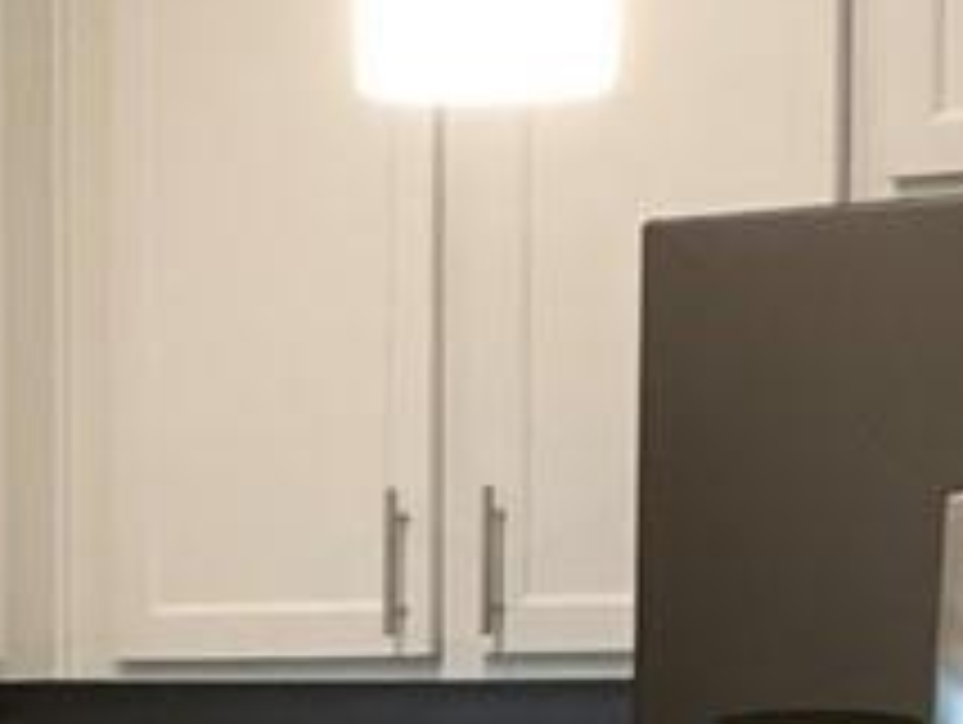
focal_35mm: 194
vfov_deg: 7.5
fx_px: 5403
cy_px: 1241
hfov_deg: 10.0
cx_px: -338
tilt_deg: -5.0
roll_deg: +0.9
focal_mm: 4.25
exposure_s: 1/60
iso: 100
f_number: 1.8
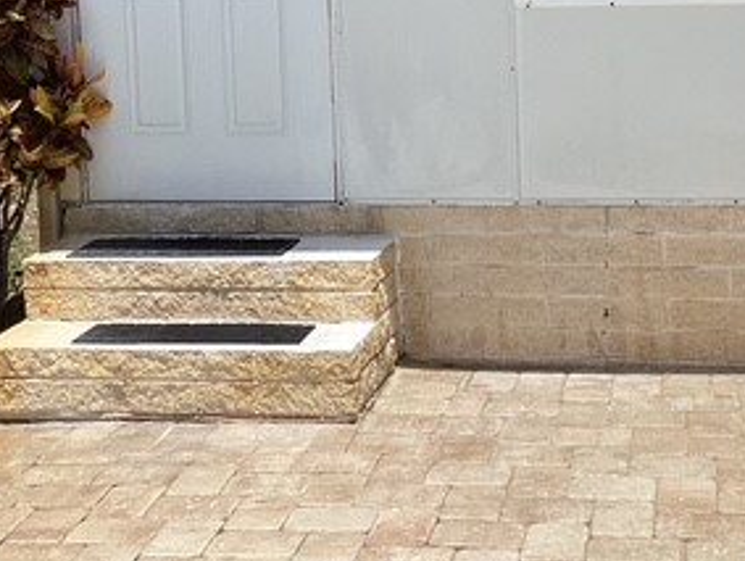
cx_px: 476
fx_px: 1508
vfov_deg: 20.7
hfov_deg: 27.6
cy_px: 74
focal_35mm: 70
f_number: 2.4
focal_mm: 3.3
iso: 25
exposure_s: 1/2146
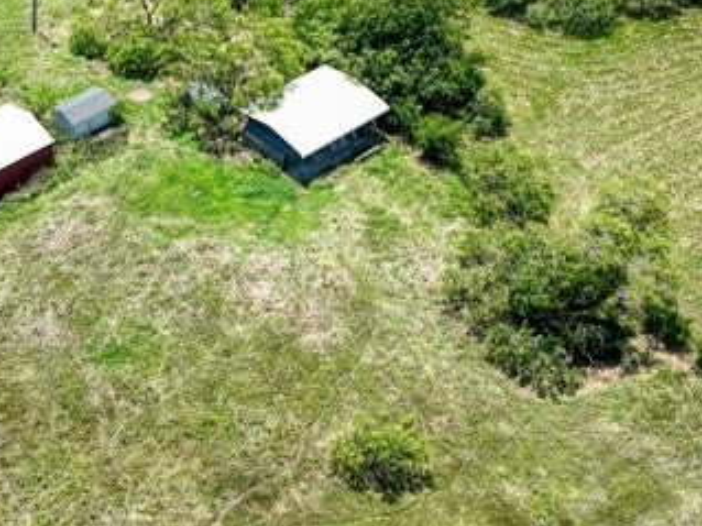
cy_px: 210
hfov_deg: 24.4
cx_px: 37
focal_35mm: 77
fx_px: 1561
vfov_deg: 19.1
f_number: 2.8
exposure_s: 1/1250
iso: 100
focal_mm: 12.3
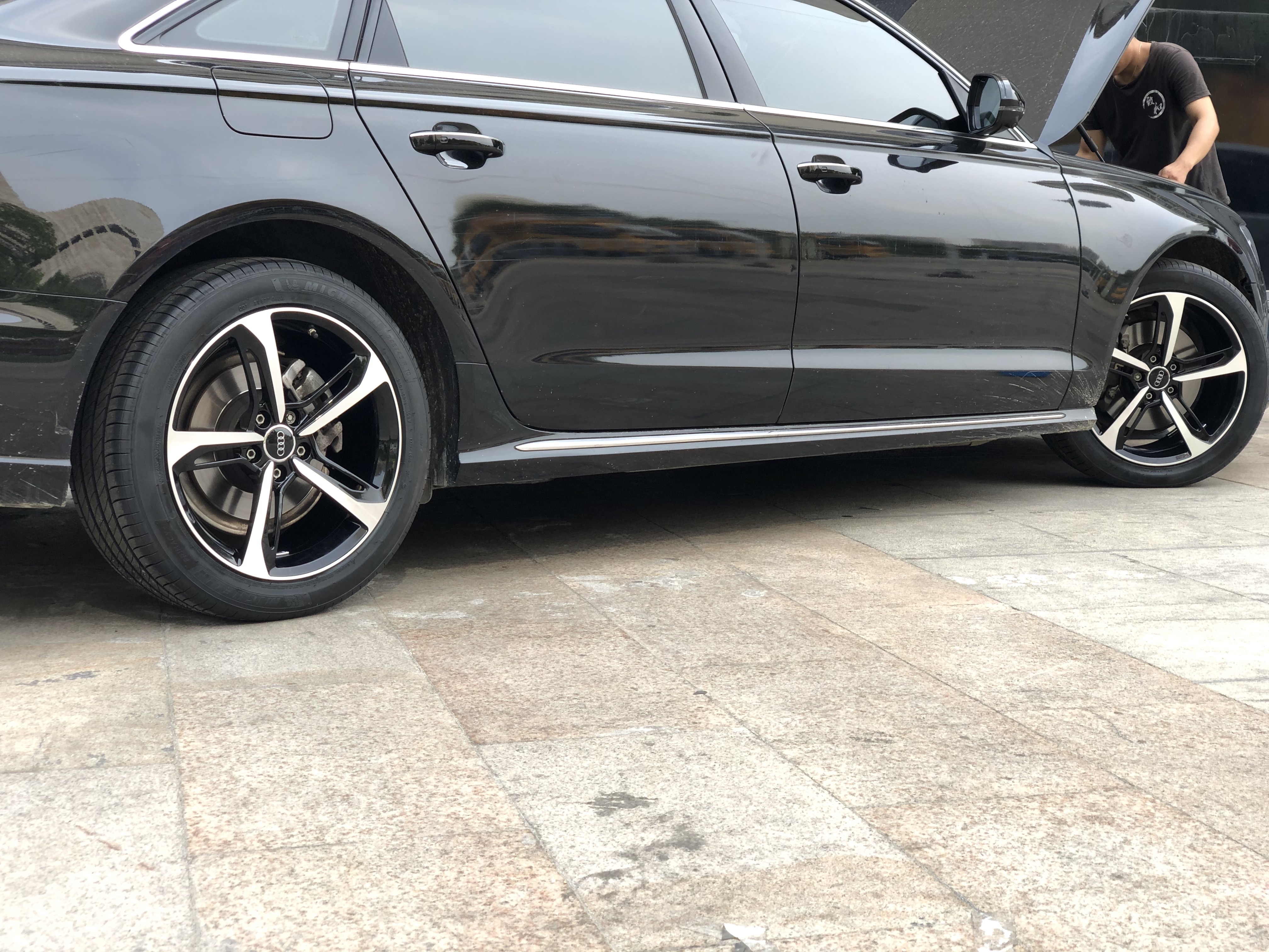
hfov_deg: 36.8
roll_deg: +0.0
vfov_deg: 28.0
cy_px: 476
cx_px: 634
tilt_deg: -5.2
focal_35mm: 52
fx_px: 1906
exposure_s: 1/120
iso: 25
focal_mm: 6
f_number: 2.4
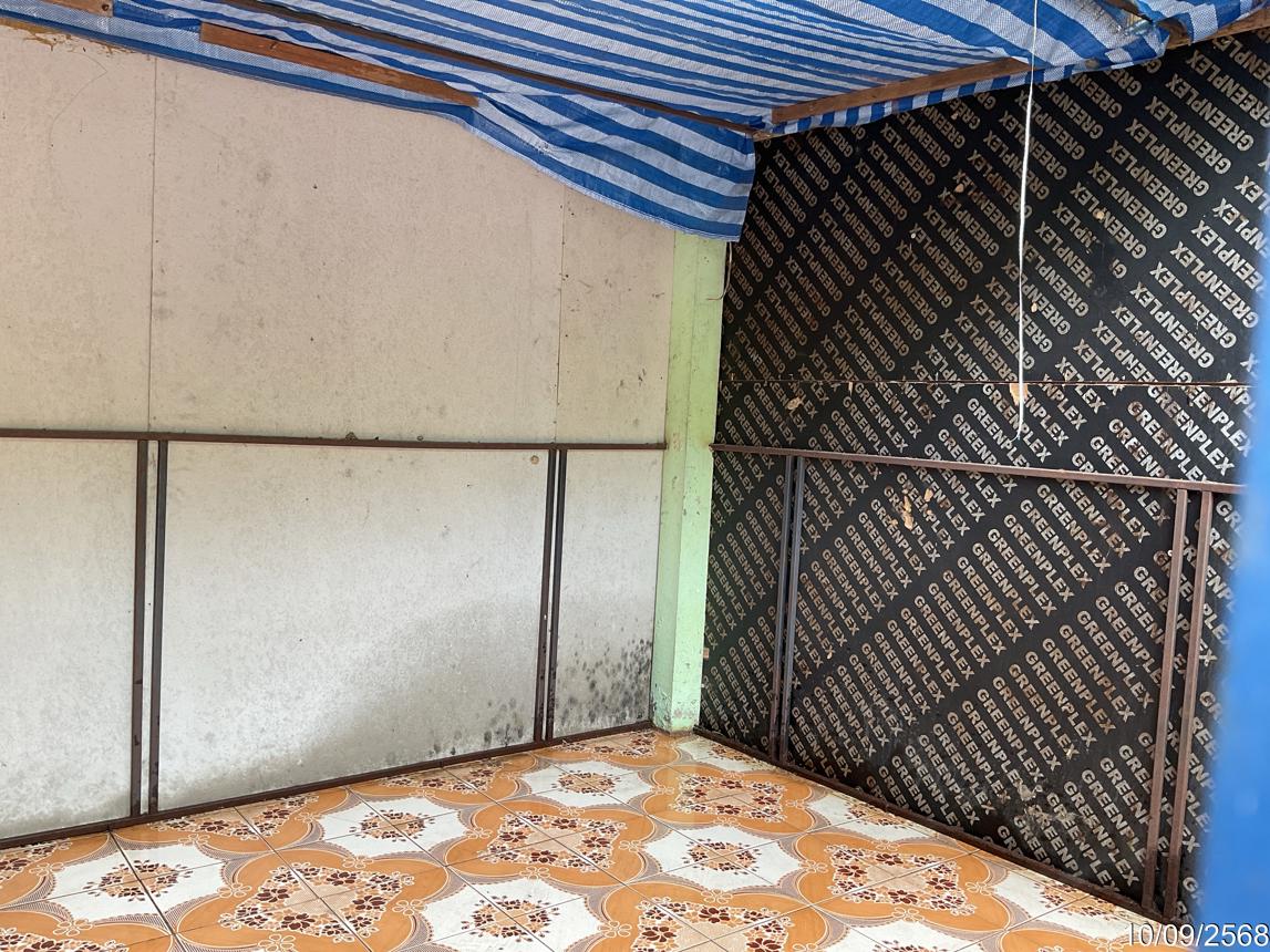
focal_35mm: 29
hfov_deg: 61.7
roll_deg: -1.3
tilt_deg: -4.0
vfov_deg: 48.2
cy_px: 476
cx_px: 635
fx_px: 1064
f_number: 1.8
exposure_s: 1/100
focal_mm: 3
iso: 40
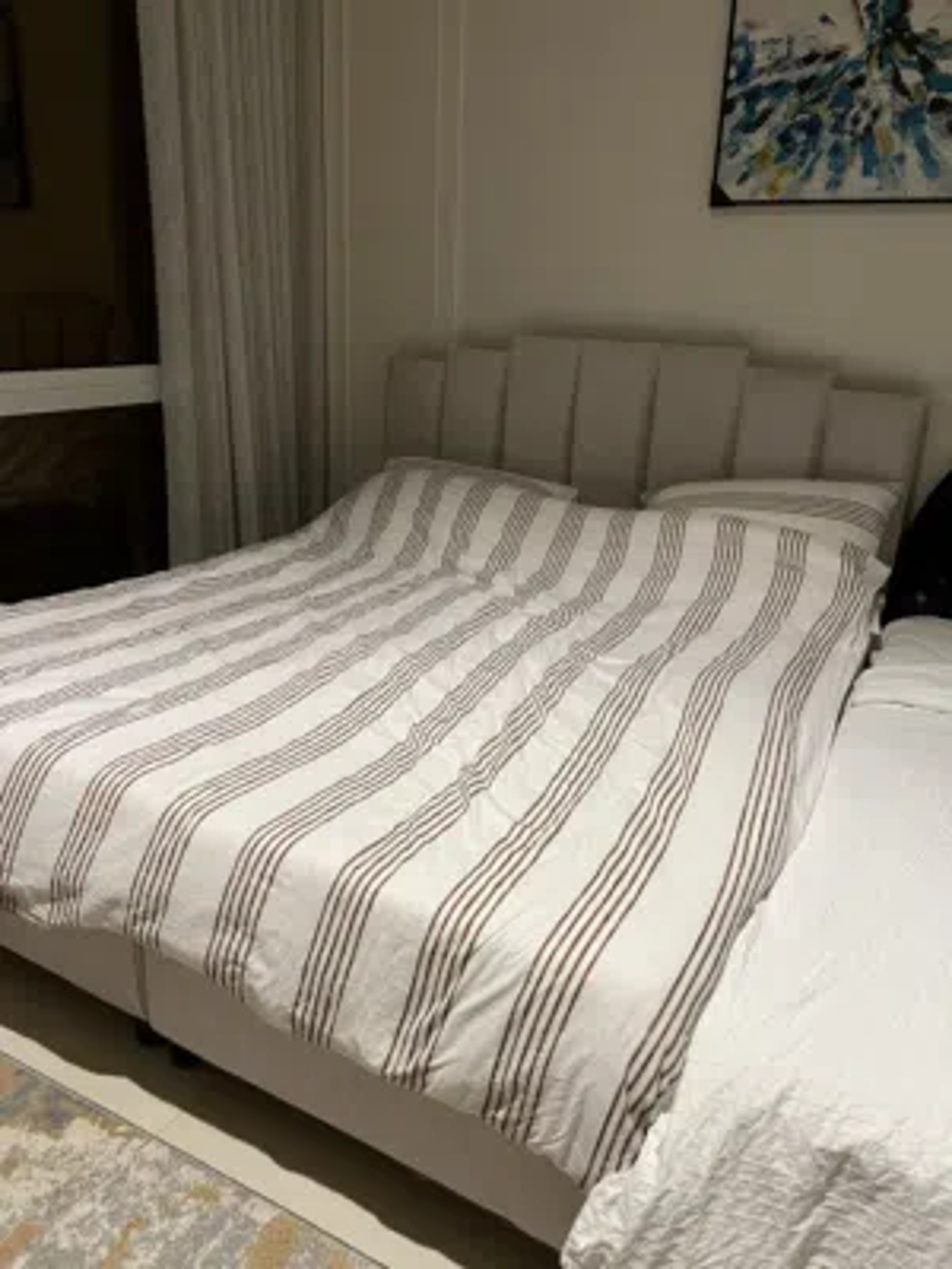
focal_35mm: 26
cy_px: 634
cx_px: 476
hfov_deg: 53.1
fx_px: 953
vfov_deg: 67.3
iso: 500
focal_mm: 5.7
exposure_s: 1/60
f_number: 1.5
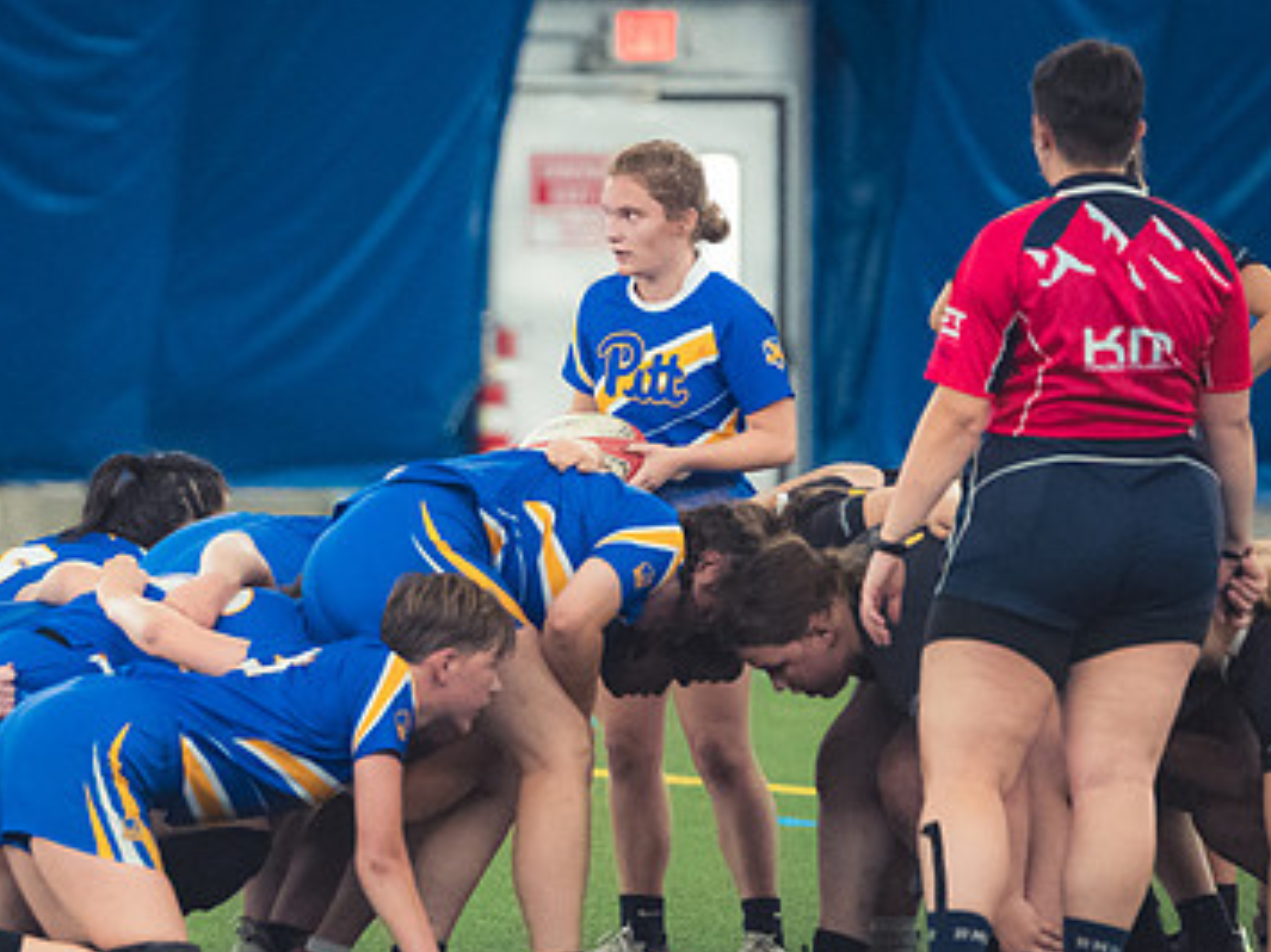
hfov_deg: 3.8
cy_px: 633
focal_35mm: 520
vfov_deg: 2.9
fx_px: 19086
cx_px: 251
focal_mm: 200
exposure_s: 1/320
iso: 5000
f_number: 2.8
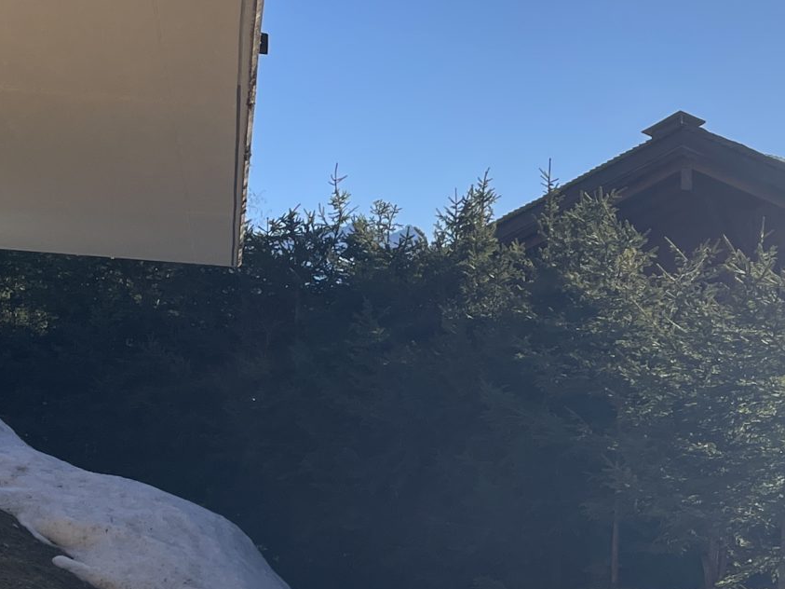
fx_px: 1791
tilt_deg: -4.9
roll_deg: -1.4
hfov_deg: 24.2
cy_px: 655
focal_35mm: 79
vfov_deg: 18.0
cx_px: 667
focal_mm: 4.2
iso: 32
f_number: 1.6
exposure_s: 1/4132
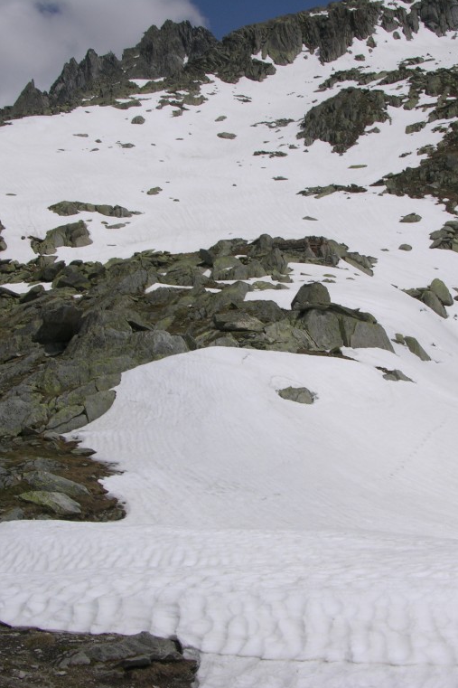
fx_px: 935
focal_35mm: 49
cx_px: 274
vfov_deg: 40.4
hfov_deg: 27.5
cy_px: 344
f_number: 8
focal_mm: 8.9
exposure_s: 1/568
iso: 50
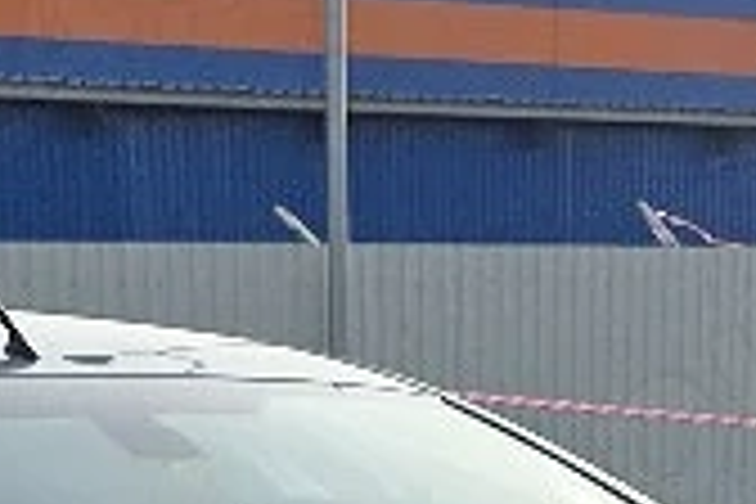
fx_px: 2982
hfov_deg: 14.4
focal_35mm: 142
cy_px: 1364
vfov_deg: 8.5
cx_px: 198
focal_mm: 6.3
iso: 80
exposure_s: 1/10000
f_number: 1.7
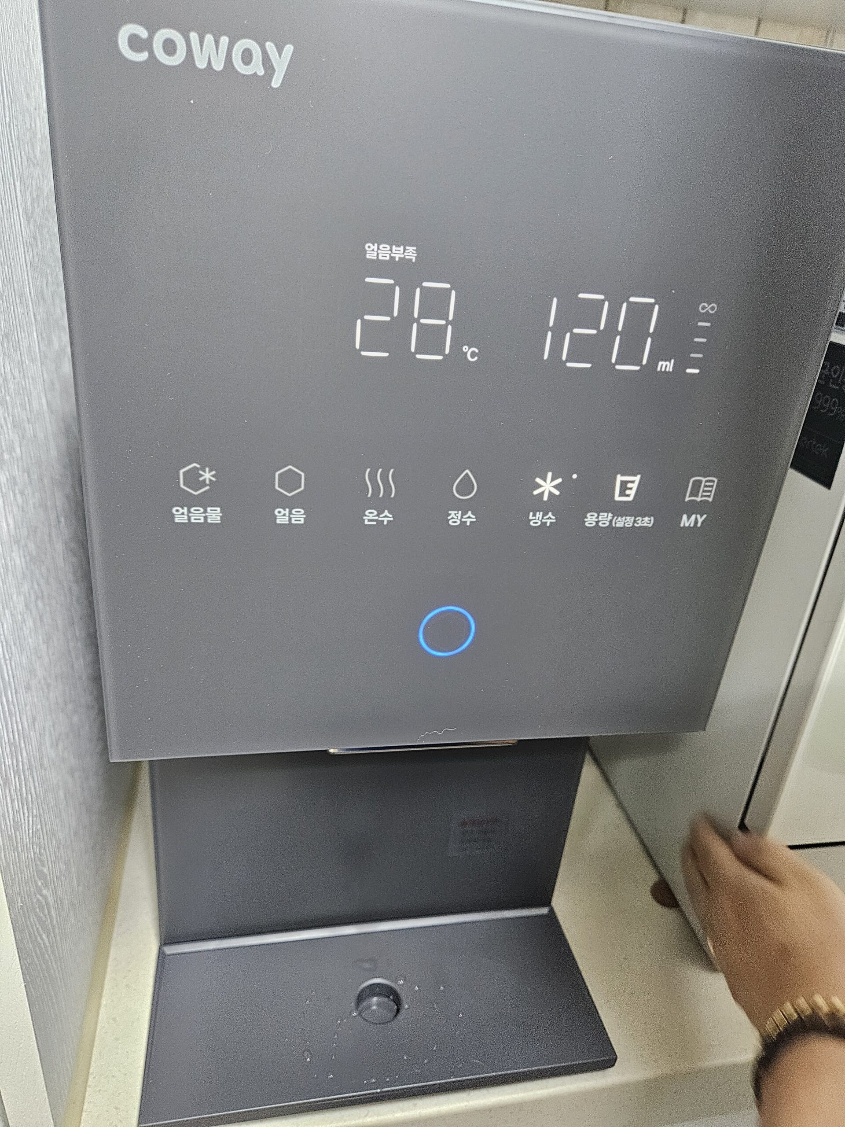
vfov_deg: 73.9
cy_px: 564
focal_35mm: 23
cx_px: 422
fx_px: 749
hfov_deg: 58.9
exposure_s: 1/120
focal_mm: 5.4
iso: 800
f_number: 1.8
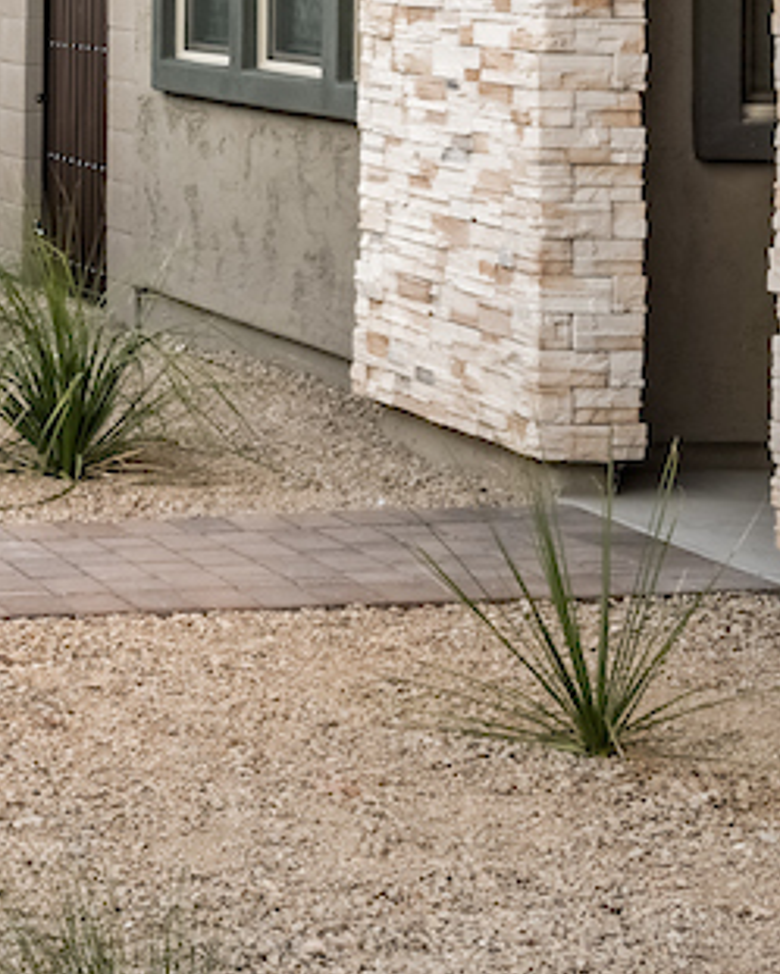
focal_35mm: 116
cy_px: 13
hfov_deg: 11.5
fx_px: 3346
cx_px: -940
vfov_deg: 16.3
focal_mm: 32
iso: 200
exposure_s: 1/20
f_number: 9
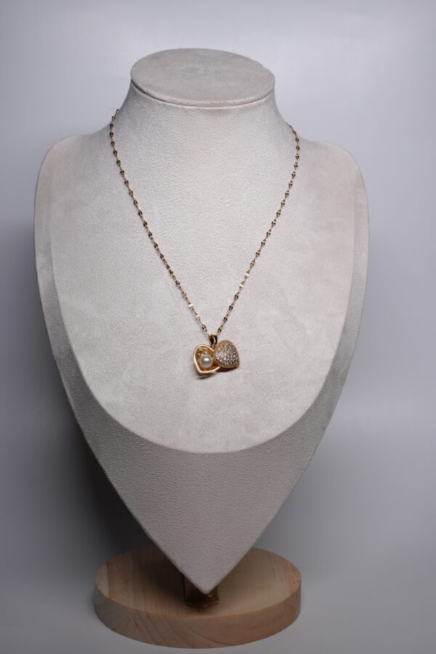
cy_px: 327
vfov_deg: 38.2
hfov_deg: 26.0
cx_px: 218
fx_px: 945
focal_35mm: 52
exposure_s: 1/320
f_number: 7.1
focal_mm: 35
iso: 640
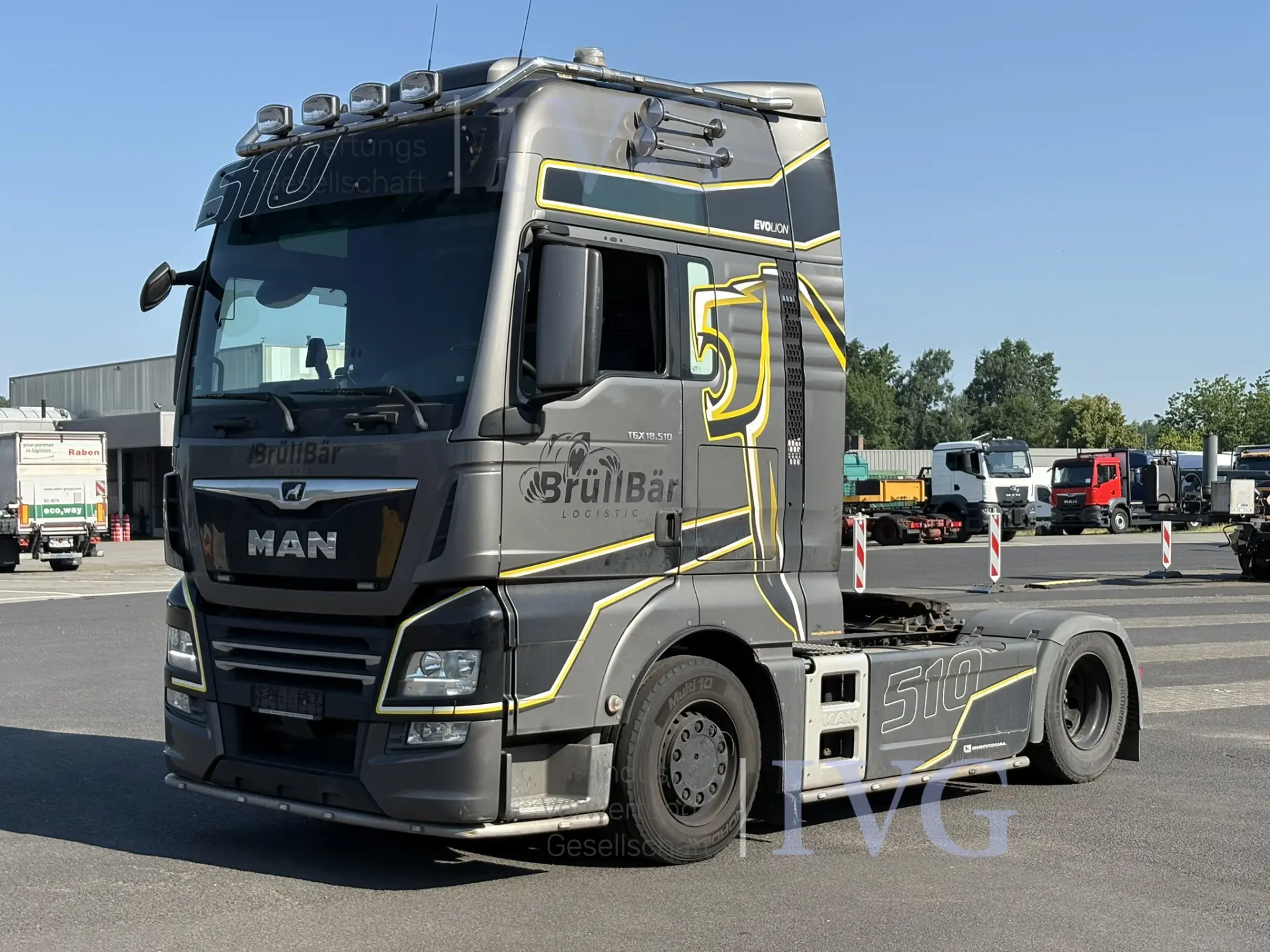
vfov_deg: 28.0
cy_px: 476
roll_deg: +1.4
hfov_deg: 36.8
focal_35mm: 52
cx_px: 635
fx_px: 1908
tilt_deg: +0.4
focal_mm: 5.96
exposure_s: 1/2141
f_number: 1.6
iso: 32
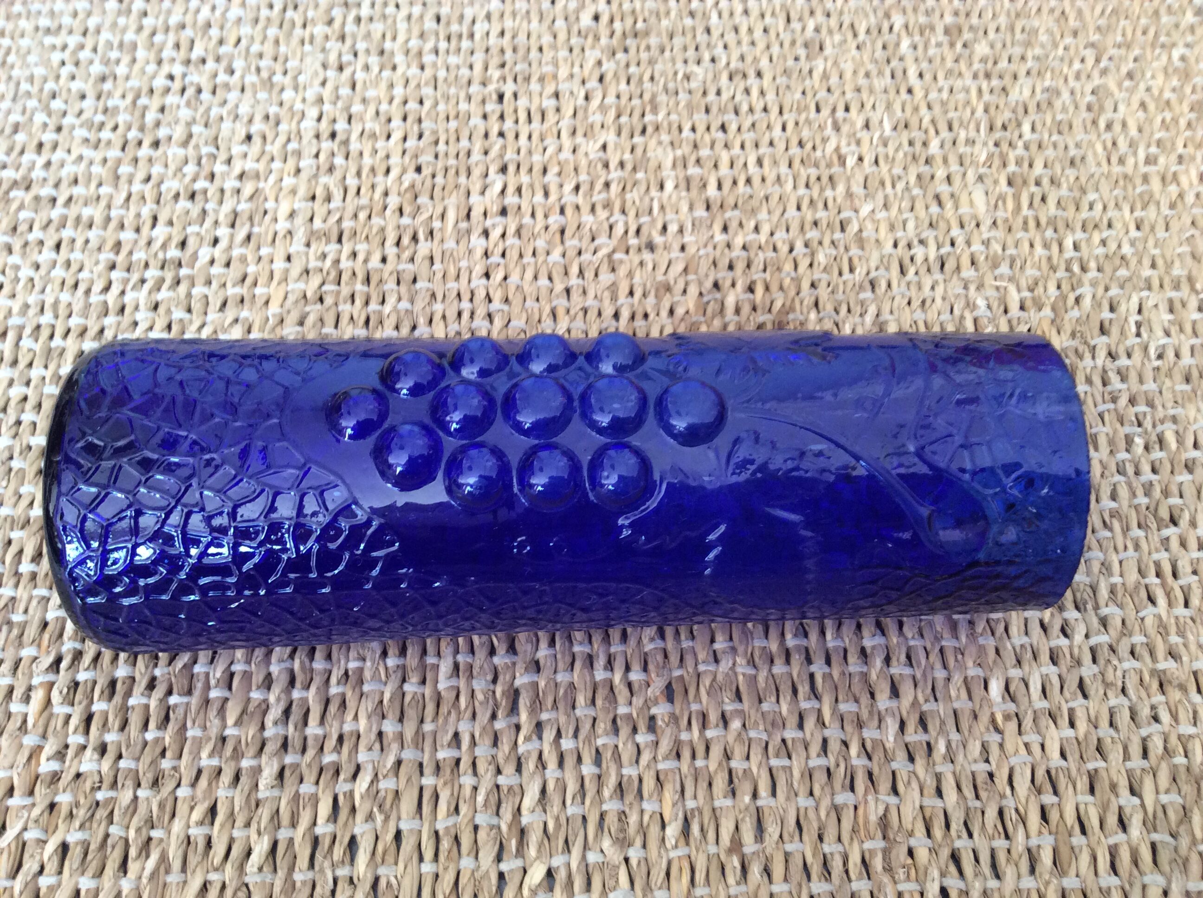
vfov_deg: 44.1
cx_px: 602
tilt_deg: -58.9
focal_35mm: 32
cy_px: 449
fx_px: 1110
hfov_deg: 56.9
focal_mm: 3.3
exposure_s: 1/24
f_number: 2.4
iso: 100
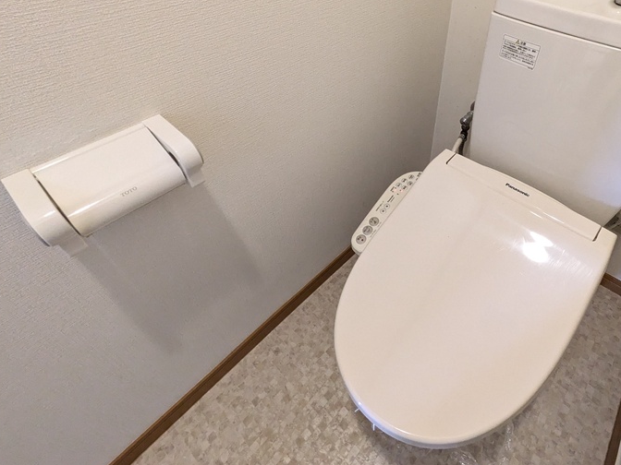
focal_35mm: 20
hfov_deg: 80.3
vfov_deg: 64.4
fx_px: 359
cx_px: 385
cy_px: 159
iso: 778
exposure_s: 1/60
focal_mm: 1.83
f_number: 2.2
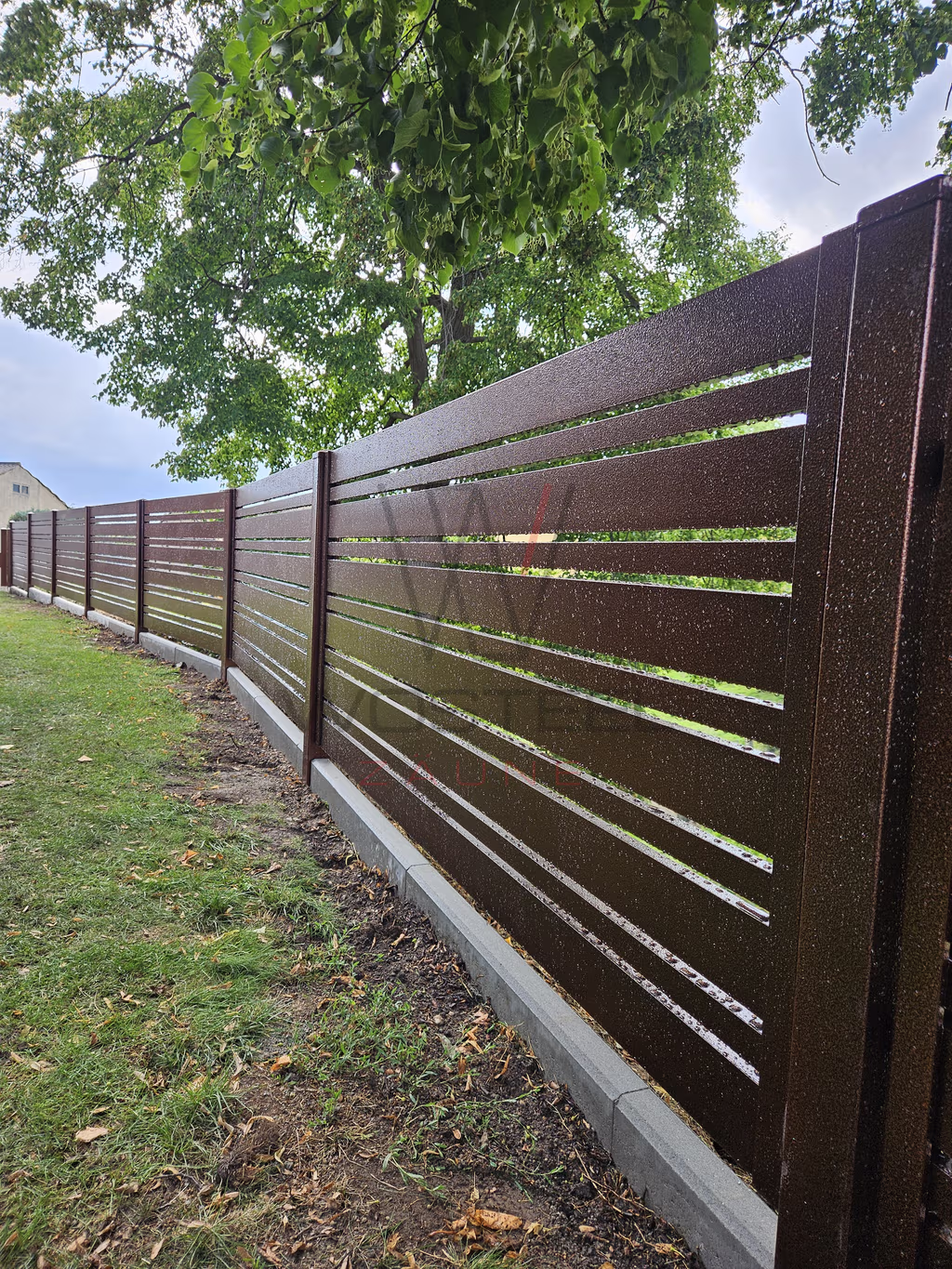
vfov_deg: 73.9
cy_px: 634
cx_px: 476
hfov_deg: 58.9
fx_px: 843
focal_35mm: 23
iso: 25
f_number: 1.8
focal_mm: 5.4
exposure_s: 1/217
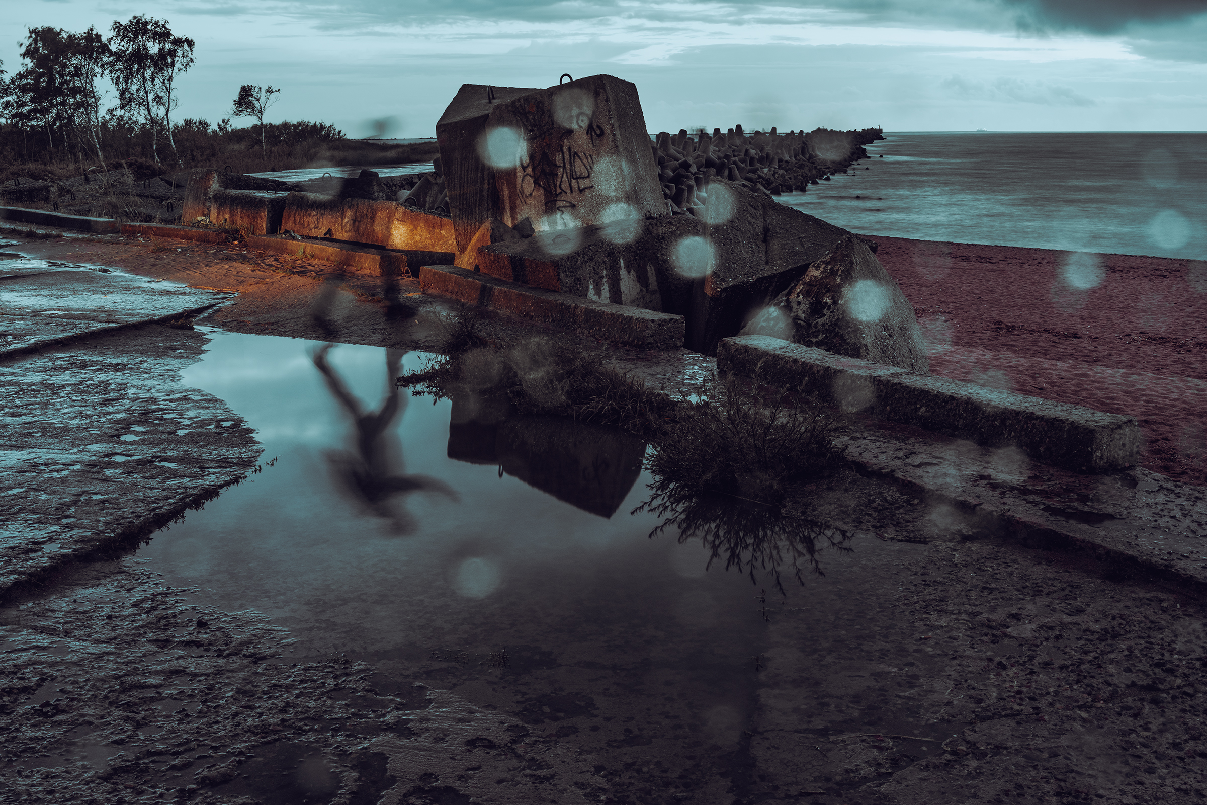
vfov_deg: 35.1
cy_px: 402
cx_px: 604
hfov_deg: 50.7
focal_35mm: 38
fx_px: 1274
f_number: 22
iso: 50
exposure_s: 6
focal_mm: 38
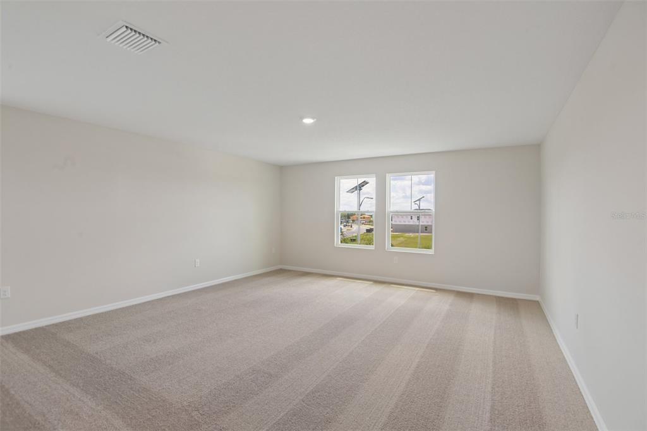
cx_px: 324
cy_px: 216
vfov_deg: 73.7
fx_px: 287
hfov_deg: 96.8
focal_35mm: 16
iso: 400
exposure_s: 1/60
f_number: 8
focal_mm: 16
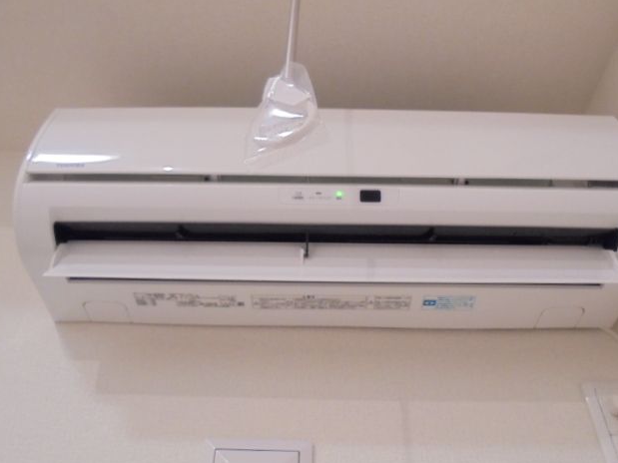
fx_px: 535
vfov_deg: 46.8
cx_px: 309
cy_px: 236
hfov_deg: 60.0
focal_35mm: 30
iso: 400
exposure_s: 1/10
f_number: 3.7
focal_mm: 5.3
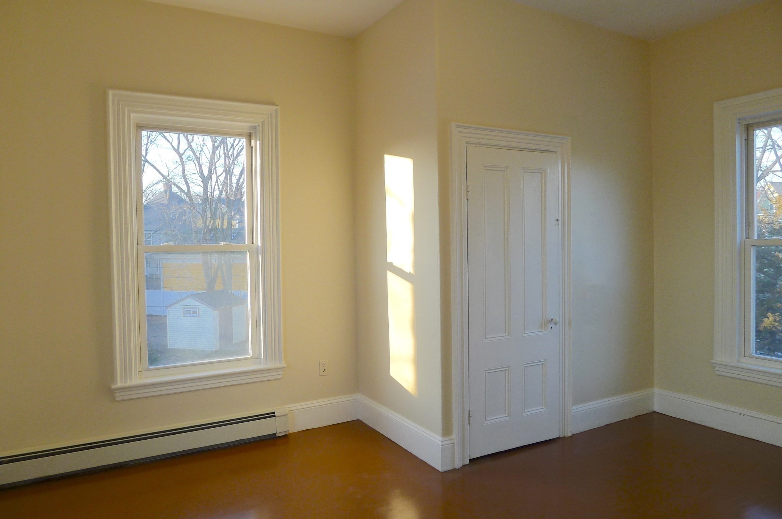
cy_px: 260
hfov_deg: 73.8
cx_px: 391
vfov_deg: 53.0
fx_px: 521
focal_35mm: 24
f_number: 2.5
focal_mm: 5.1
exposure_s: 1/125
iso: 80
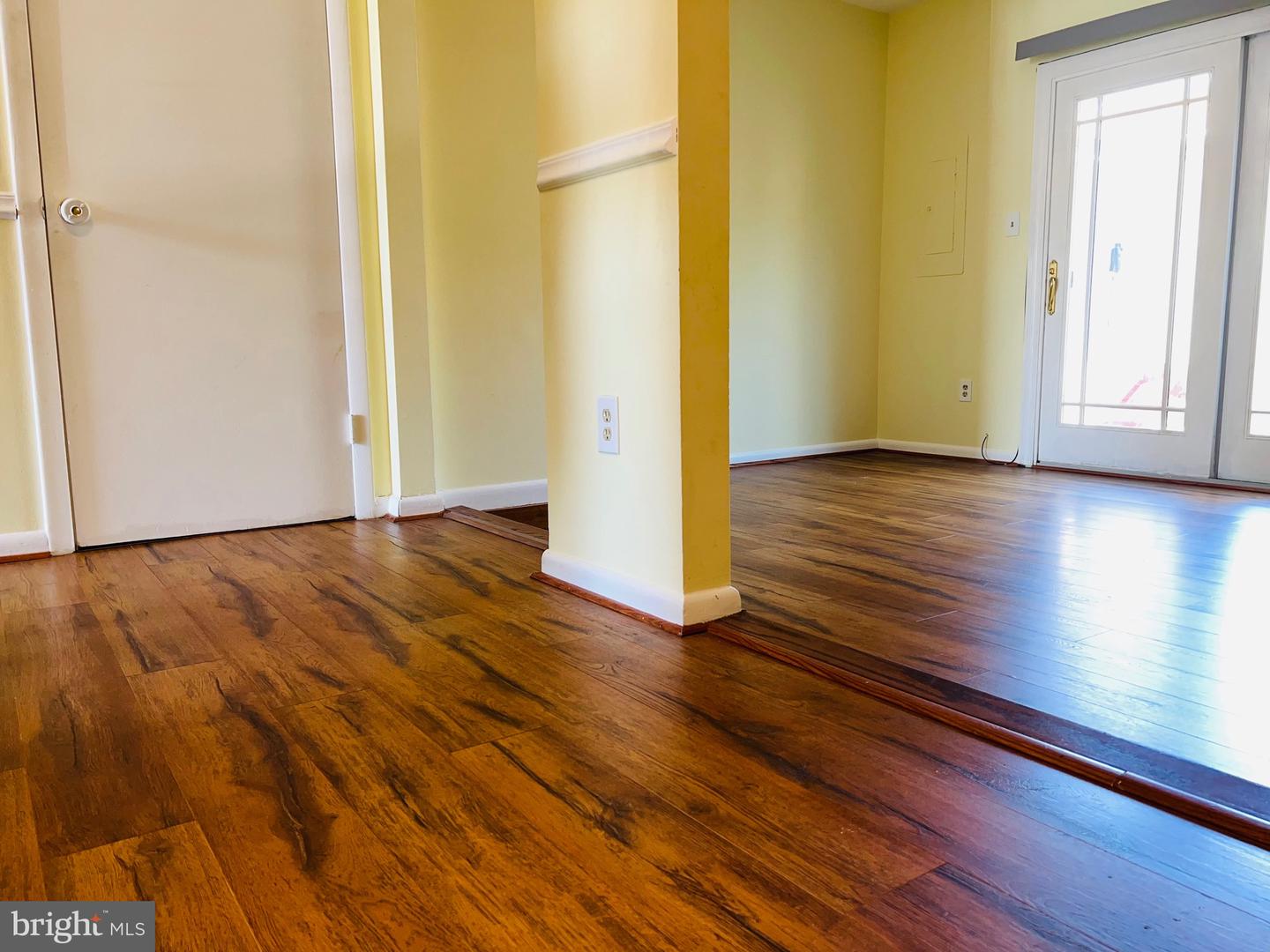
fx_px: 954
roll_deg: +0.4
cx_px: 635
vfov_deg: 53.1
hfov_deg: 67.3
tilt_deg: -8.4
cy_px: 476
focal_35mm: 26
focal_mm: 5.7
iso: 64
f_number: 1.5
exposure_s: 1/50
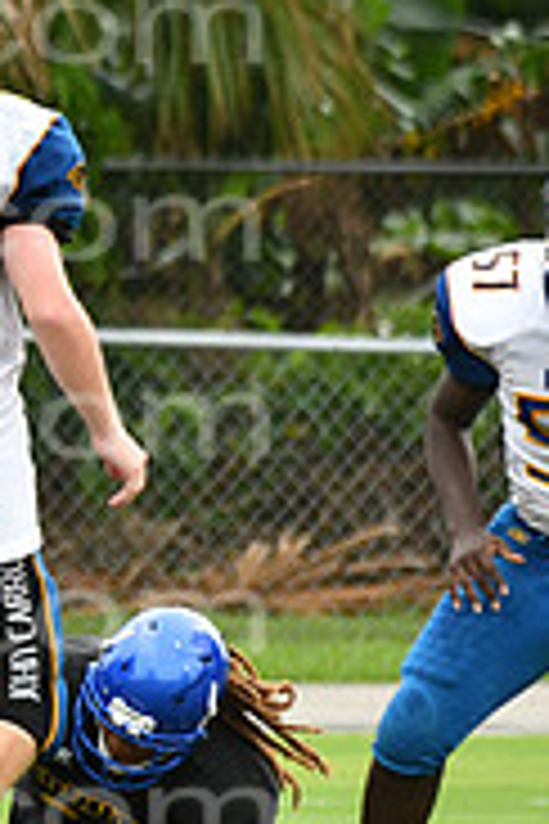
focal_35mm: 664
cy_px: 525
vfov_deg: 3.1
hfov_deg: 2.1
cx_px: -742
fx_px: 15188
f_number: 3.5
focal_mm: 140
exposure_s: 1/2000
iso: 800
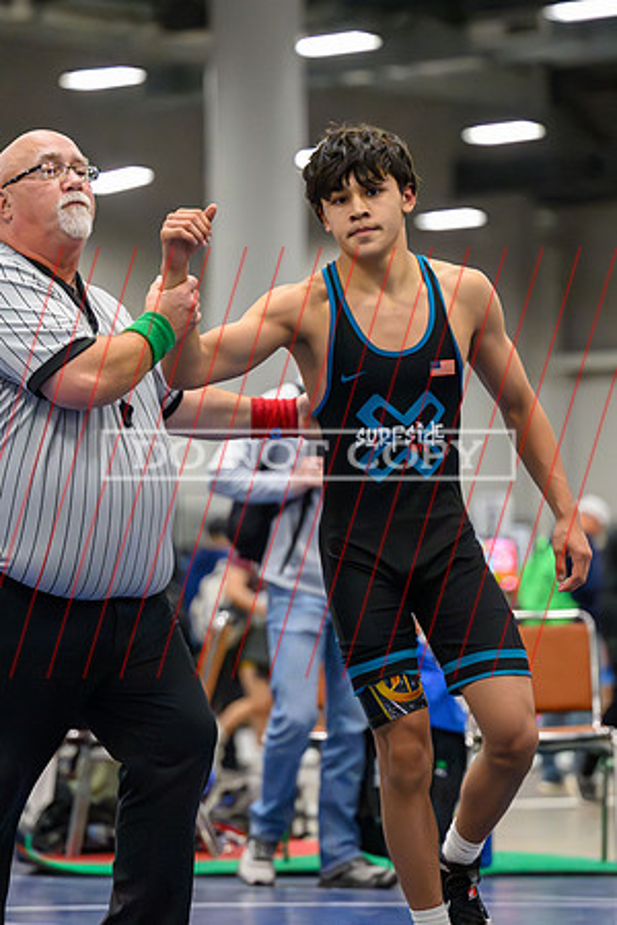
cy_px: 388
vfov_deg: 12.4
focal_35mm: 166
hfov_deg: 8.3
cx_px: 373
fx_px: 4271
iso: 14400
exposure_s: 1/800
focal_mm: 95
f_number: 2.8
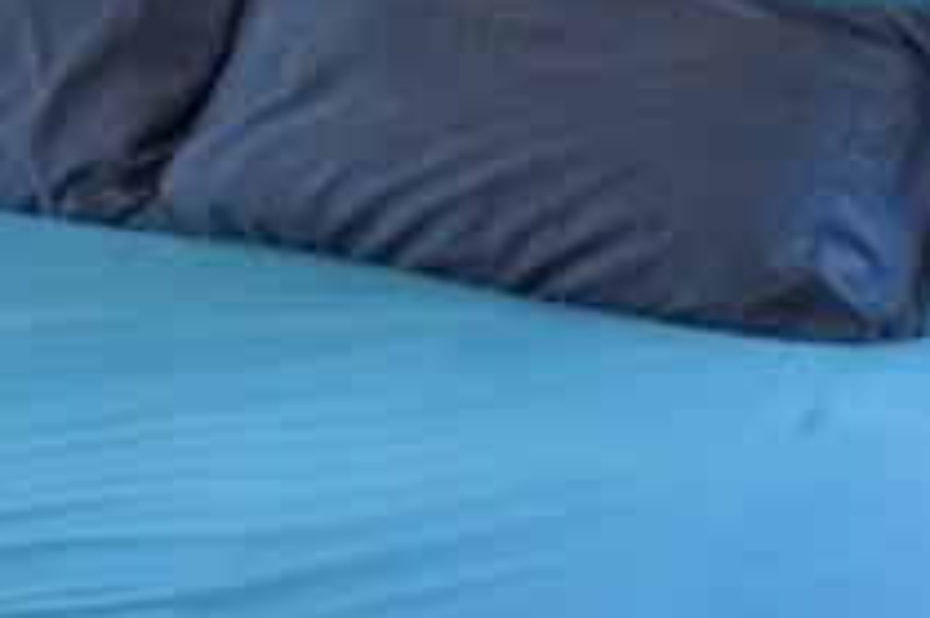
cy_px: -316
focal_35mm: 120
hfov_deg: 15.3
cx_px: -610
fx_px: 3087
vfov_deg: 11.0
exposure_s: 1/6
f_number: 8
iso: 800
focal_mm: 10.4
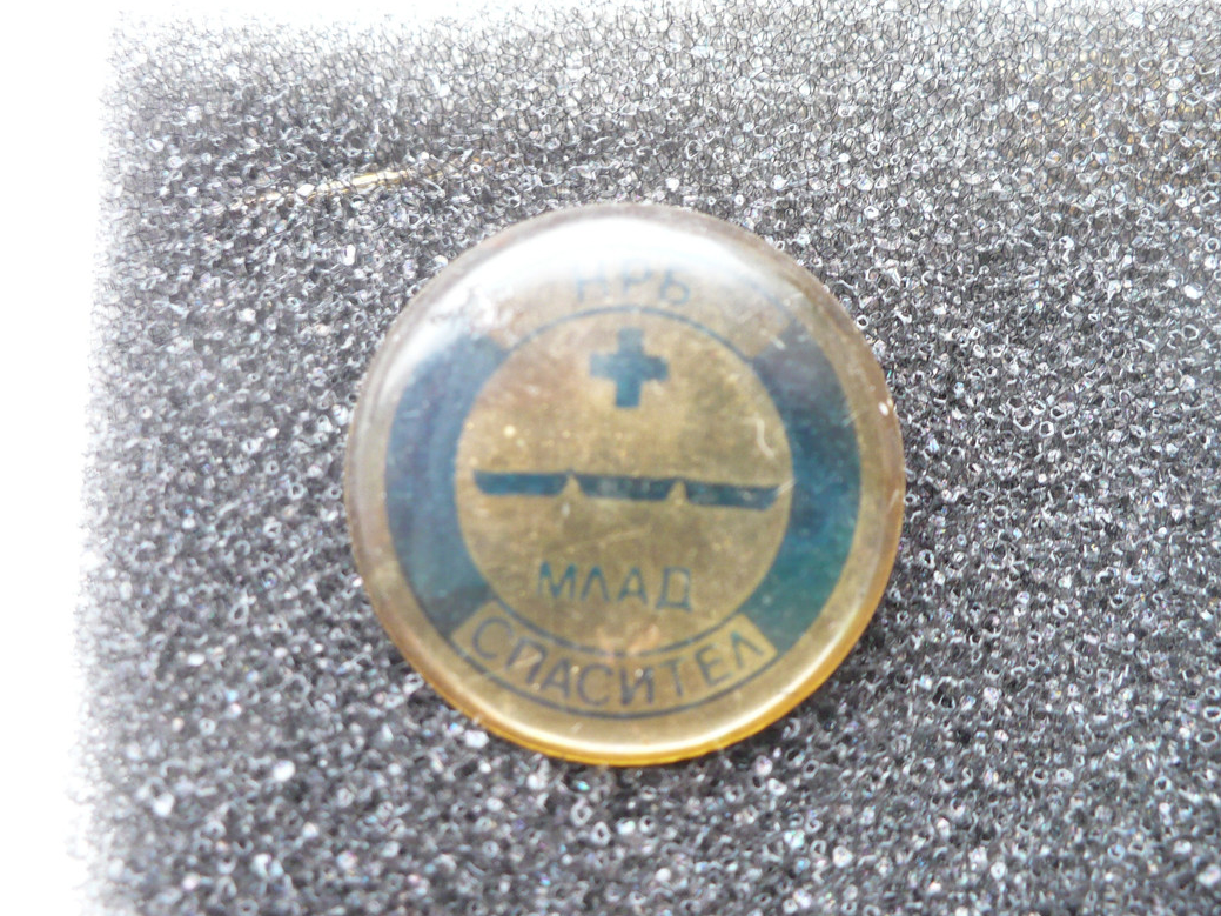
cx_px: 601
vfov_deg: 37.7
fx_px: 1340
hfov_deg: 49.0
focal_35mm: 38
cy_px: 467
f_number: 2.8
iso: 200
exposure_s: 1/13
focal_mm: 6.1
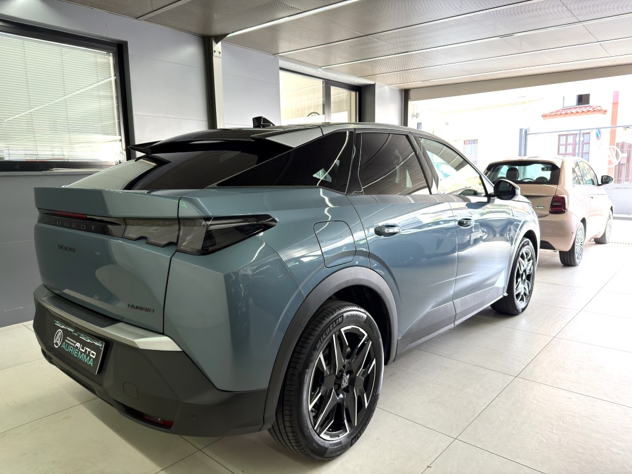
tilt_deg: -7.6
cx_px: 316
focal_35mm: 24
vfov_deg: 56.8
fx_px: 438
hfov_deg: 71.6
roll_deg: +1.8
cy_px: 237
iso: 100
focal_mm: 6.76
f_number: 1.78
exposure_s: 1/100
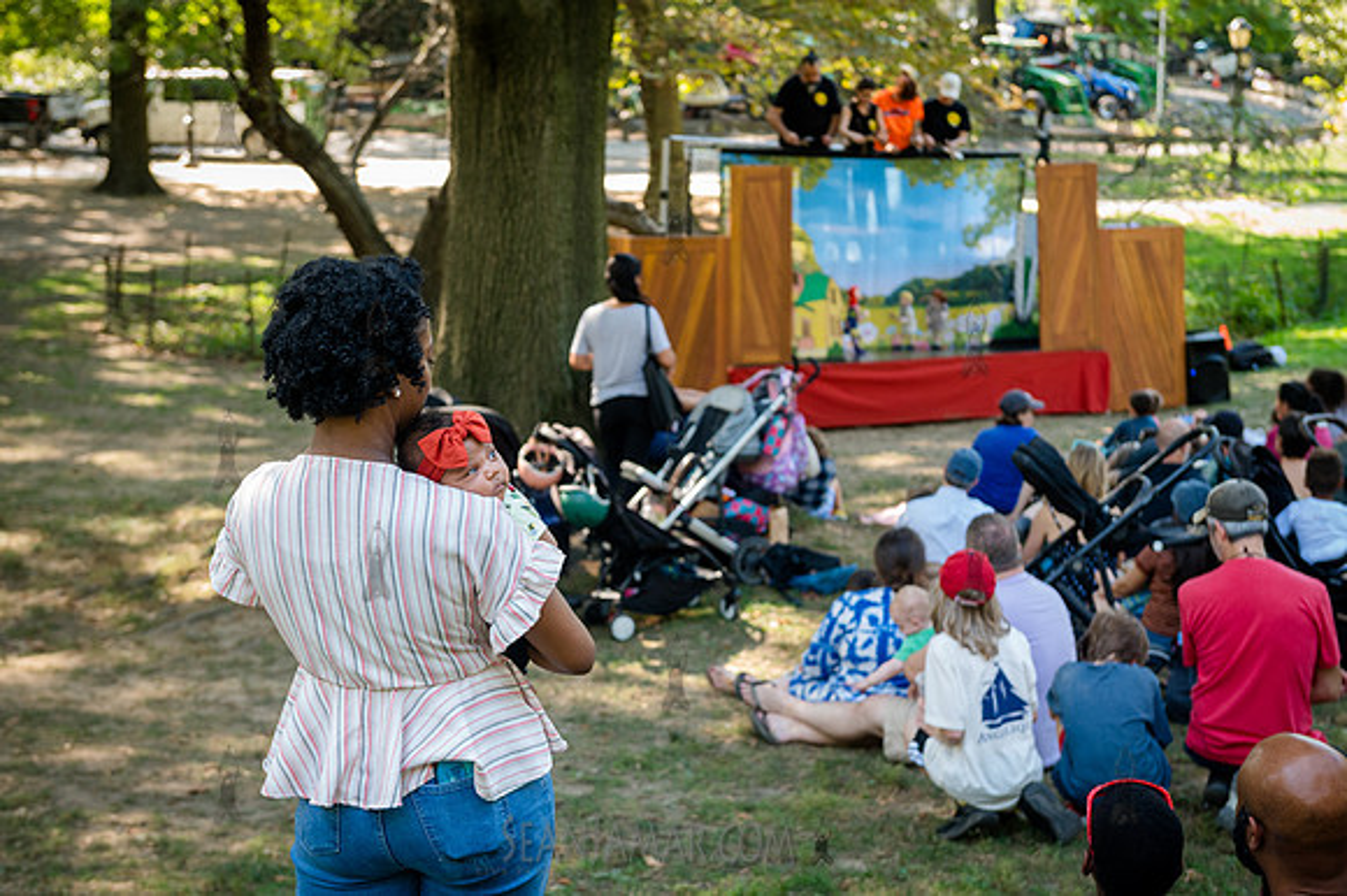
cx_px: 689
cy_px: 448
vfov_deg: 23.3
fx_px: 2179
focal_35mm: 58
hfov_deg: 34.4
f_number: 4.5
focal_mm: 56
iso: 1000
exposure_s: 1/200
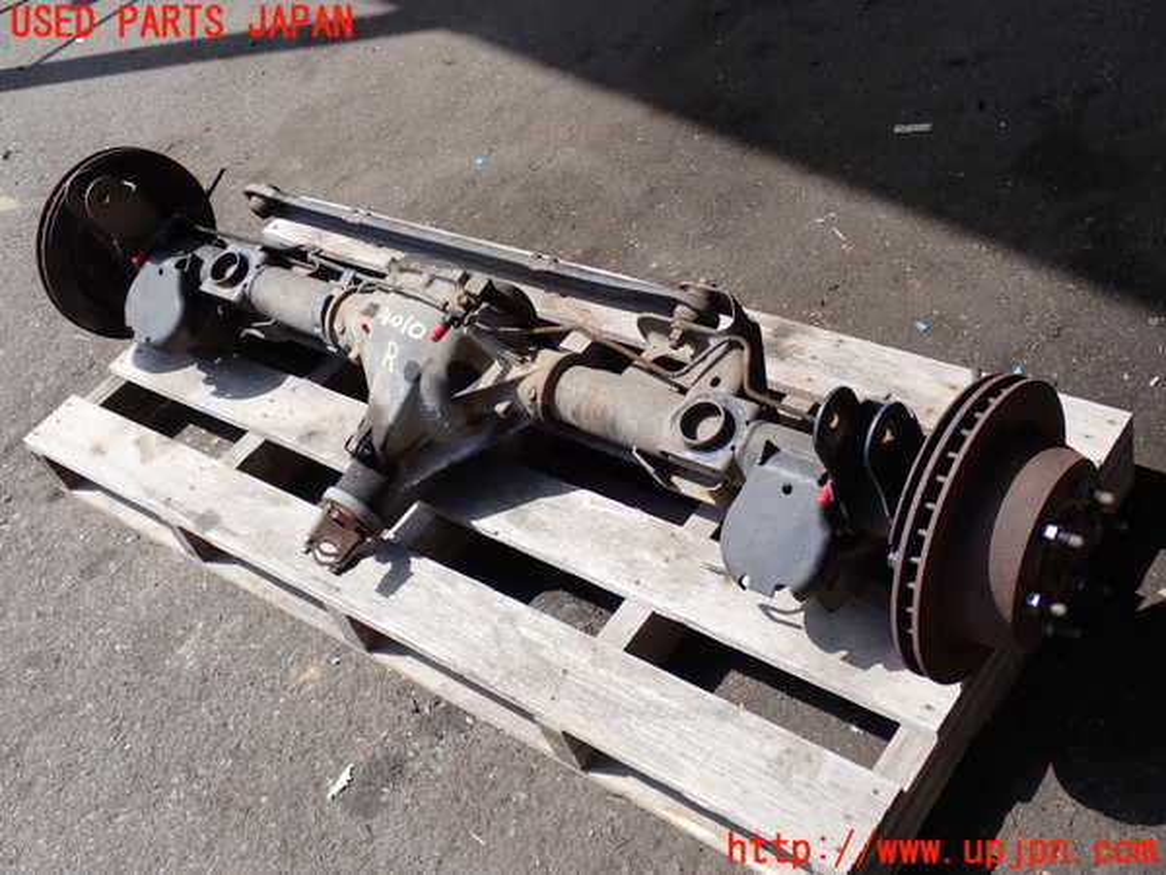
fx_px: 1381
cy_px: 438
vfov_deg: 35.1
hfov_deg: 45.8
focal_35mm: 41
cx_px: 583
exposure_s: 1/500
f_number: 4
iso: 100
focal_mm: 7.31
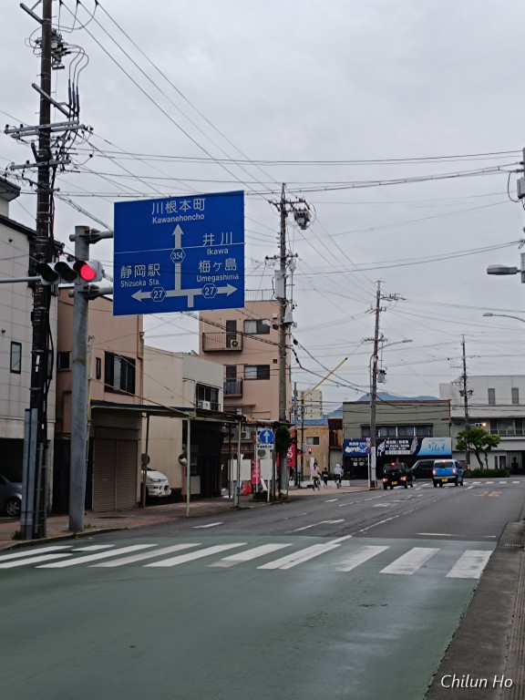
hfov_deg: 56.8
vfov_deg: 71.6
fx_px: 485
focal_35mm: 24
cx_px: 262
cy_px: 350
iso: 50
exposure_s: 1/161
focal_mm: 6.14
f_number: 1.65
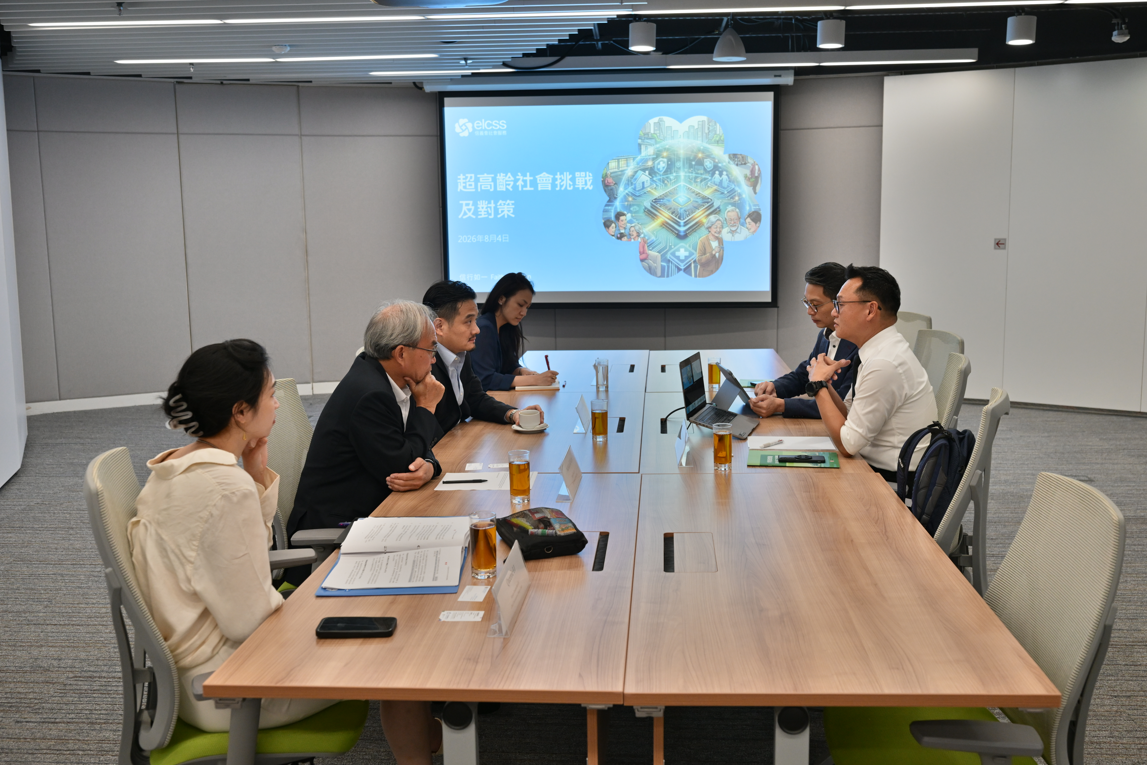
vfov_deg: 41.1
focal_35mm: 32
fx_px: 1019
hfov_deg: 58.7
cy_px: 345
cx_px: 607
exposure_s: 1/160
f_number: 4
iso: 1600
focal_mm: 29
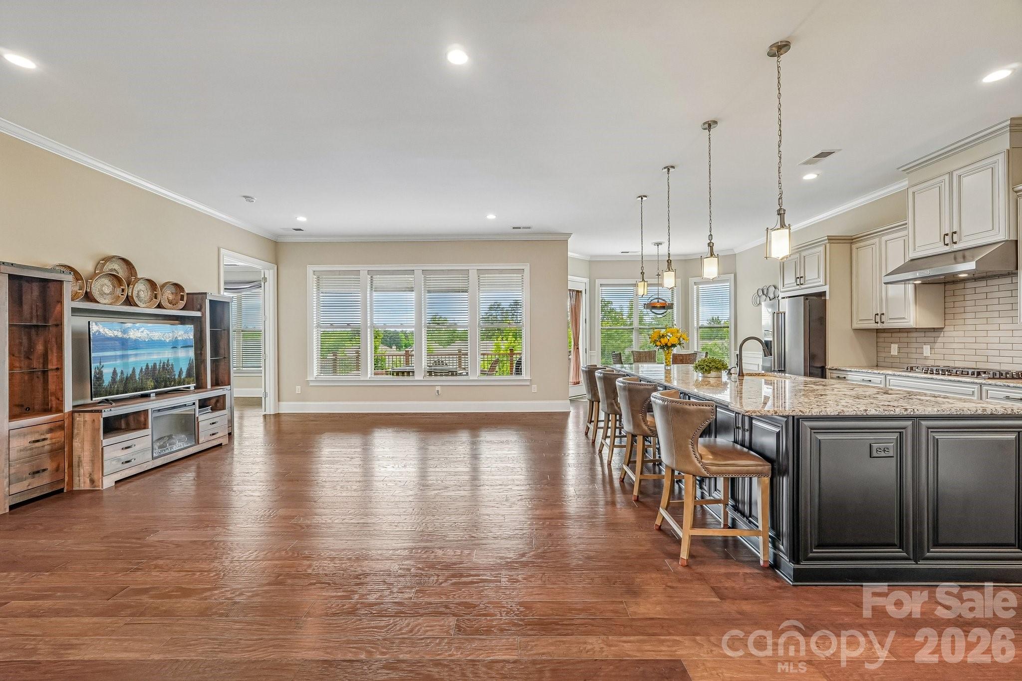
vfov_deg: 77.3
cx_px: 511
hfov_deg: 100.4
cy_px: 340
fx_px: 426
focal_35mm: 15
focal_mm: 10
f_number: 8
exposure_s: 1/10
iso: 400
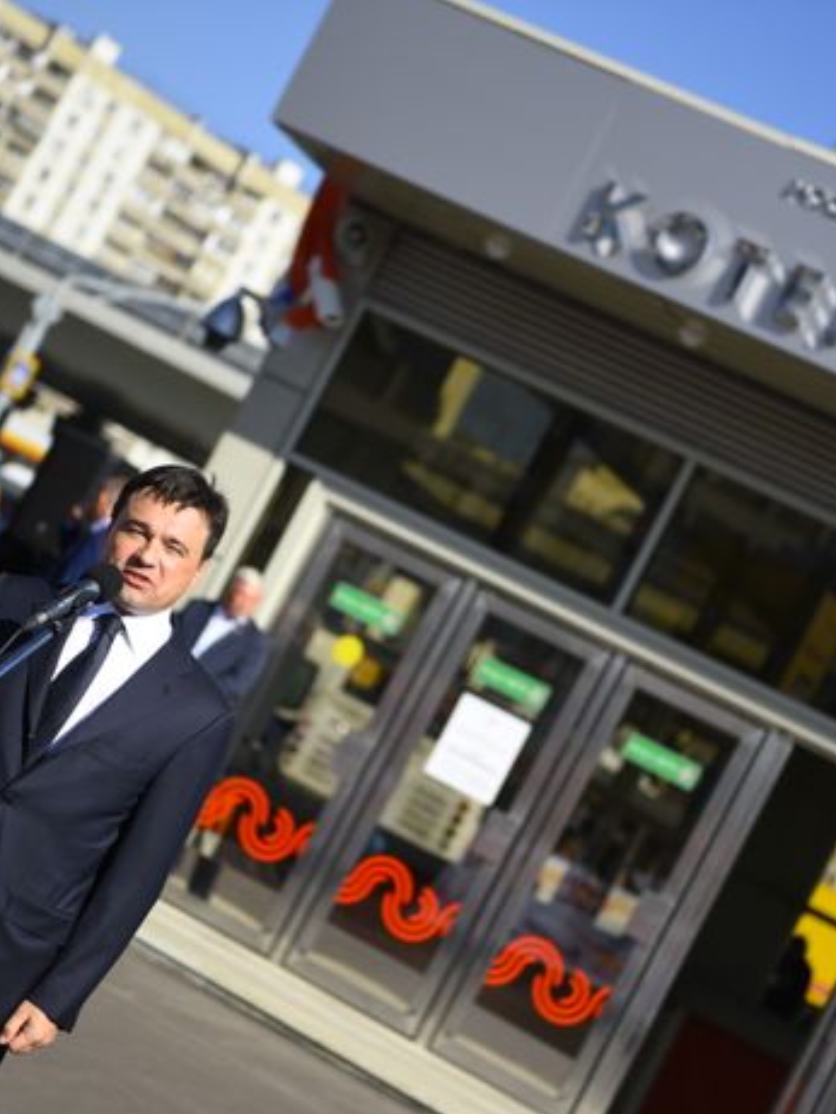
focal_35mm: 102
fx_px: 3283
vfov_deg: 19.3
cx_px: 440
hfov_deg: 14.5
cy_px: 561
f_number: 2.8
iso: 250
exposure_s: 1/5000
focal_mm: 70
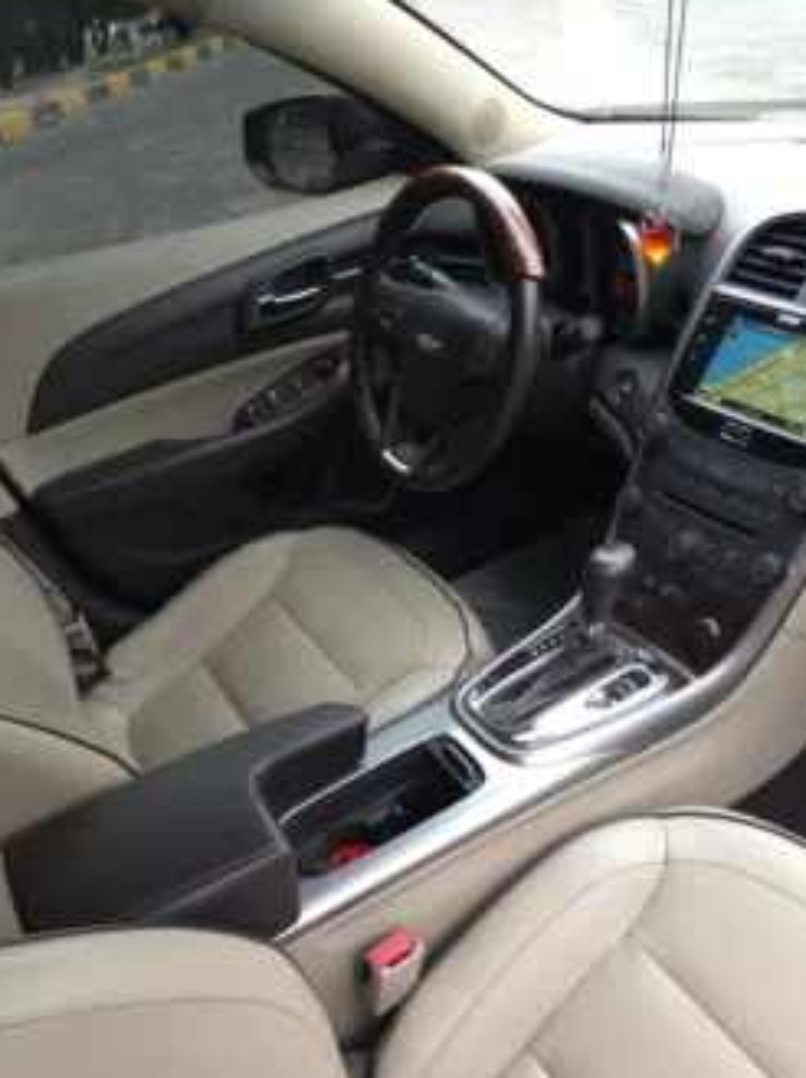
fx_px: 871
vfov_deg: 63.2
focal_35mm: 28
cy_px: 623
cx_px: 426
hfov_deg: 49.6
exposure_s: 1/50
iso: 40
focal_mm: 6.3
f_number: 1.7
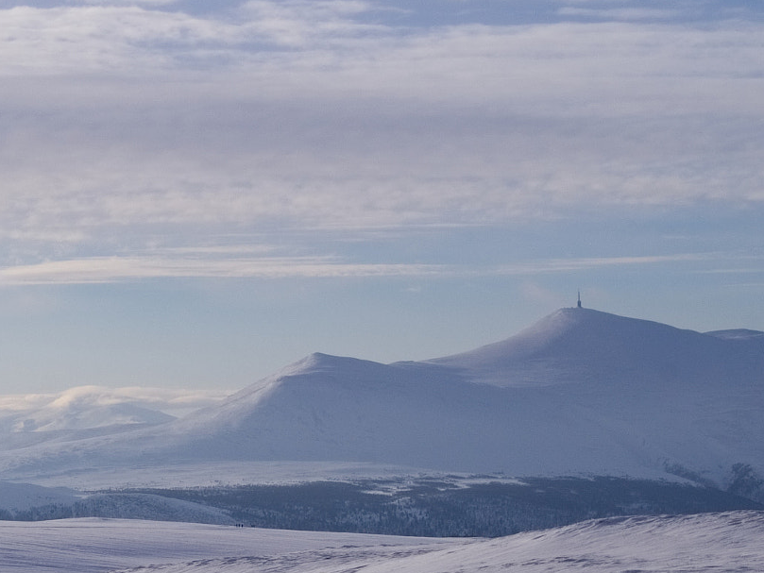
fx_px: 3465
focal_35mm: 157
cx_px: 108
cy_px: 373
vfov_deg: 9.5
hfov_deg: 12.5
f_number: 11
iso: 100
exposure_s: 1/320
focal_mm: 55
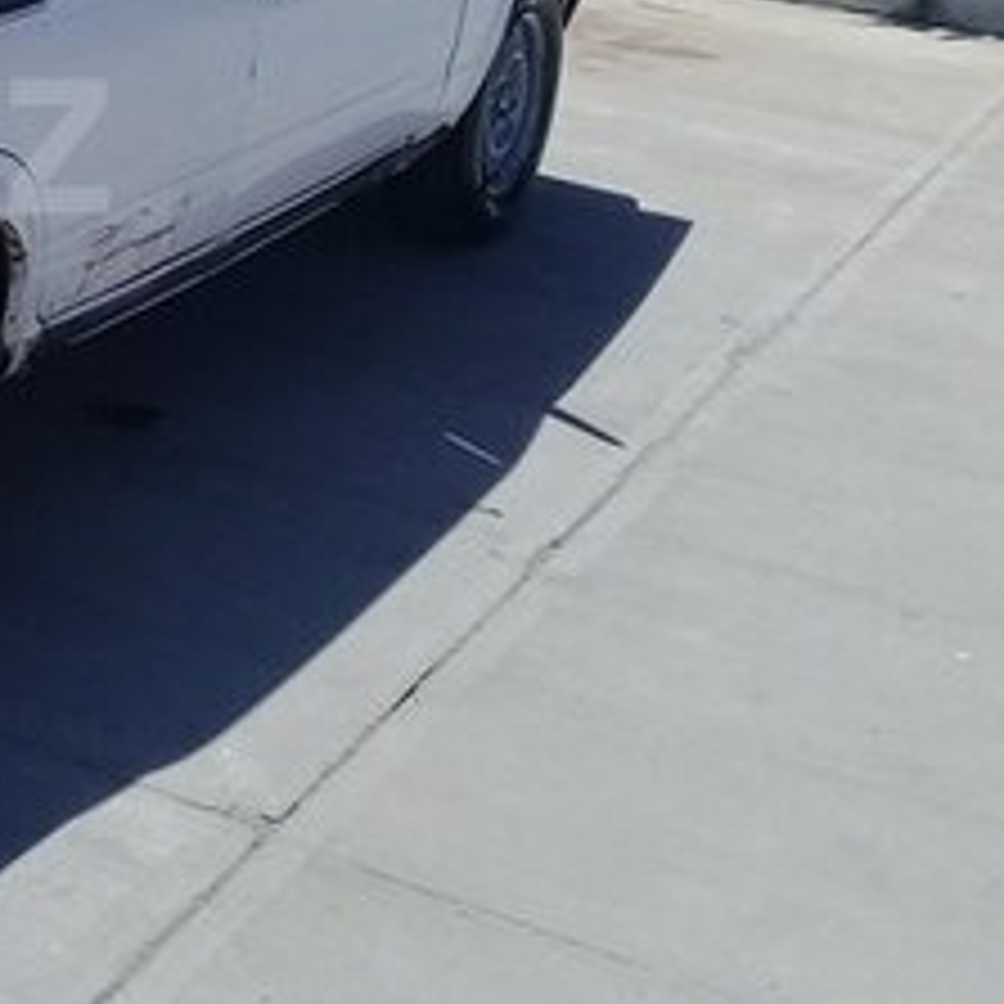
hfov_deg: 19.5
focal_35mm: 81
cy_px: 146
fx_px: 2658
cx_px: -351
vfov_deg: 21.0
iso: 50
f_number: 2.2
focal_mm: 3.3
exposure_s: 1/1859
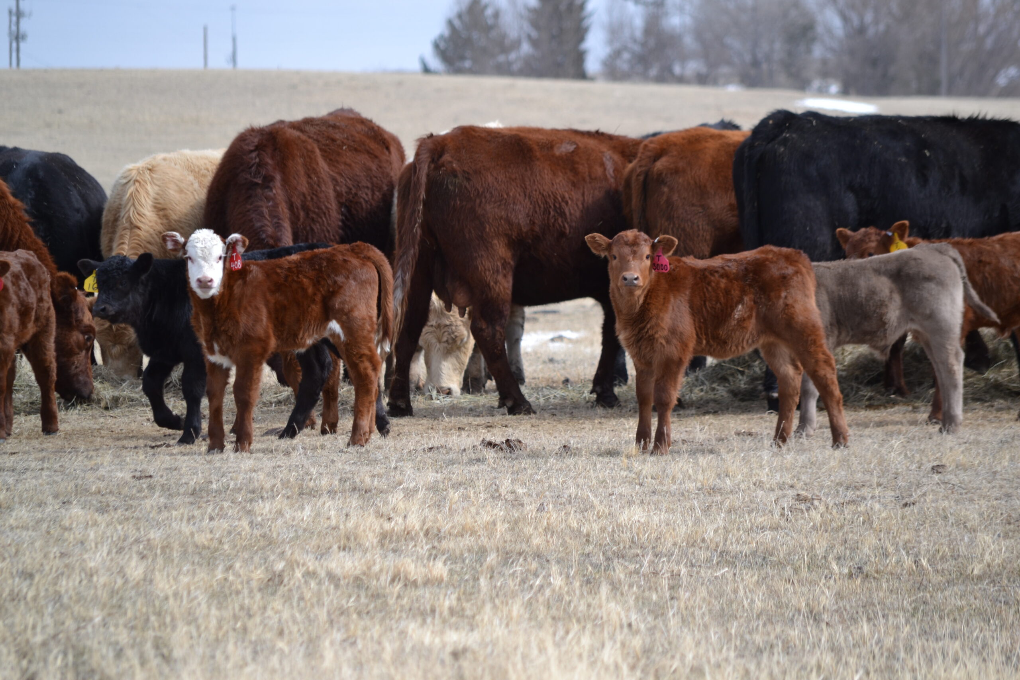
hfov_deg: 7.8
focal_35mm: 262
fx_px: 7437
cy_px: 340
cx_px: 510
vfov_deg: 5.2
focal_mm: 175
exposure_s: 1/500
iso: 200
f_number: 5.6
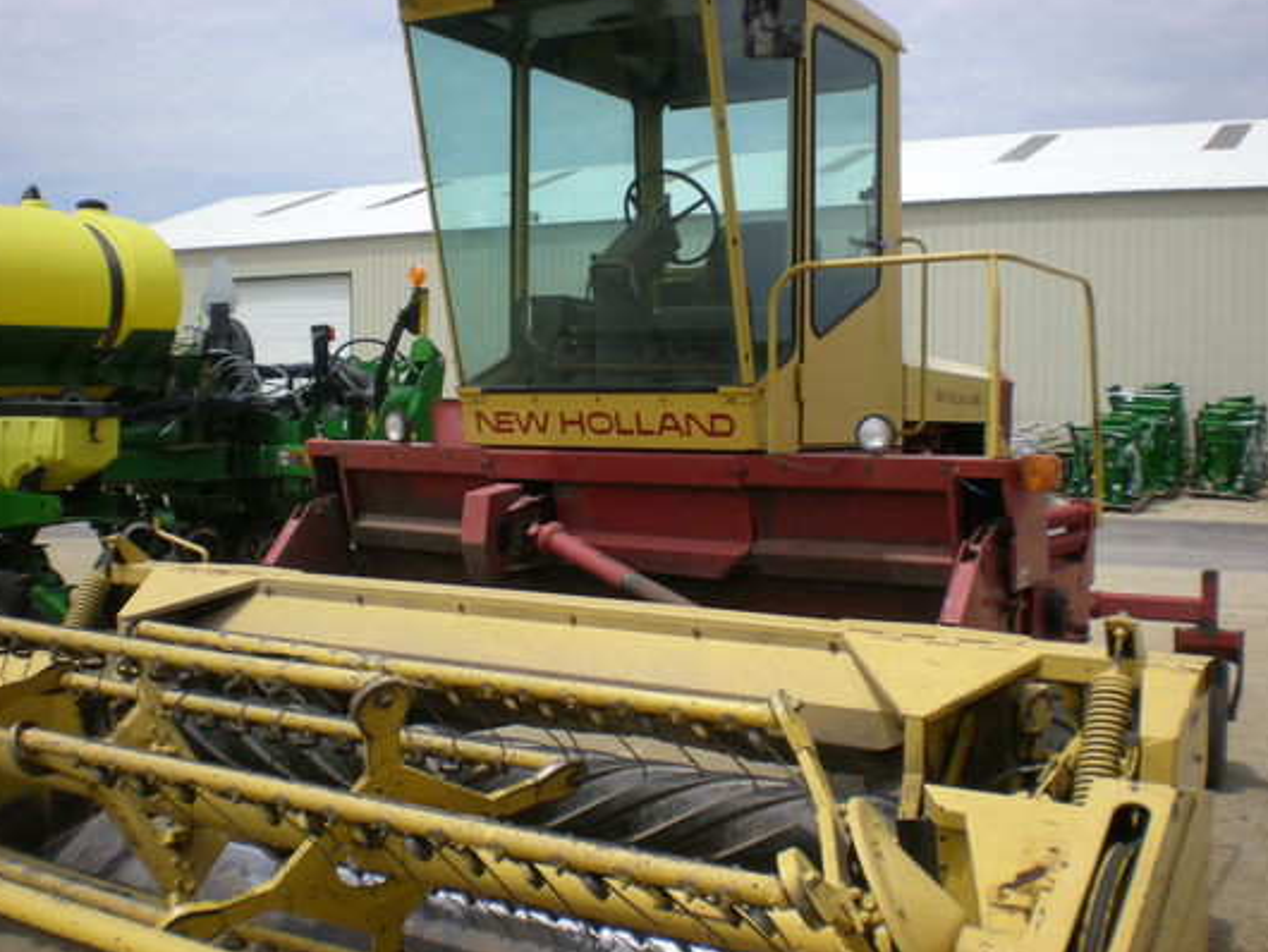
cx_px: 634
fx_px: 1429
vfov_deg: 36.8
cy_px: 469
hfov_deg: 47.8
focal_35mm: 39
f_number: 4.6
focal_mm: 6.3
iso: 50
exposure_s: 1/526
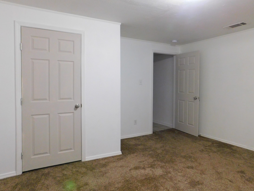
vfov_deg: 54.8
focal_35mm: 25
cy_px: 89
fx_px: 183
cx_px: 136
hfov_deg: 69.3
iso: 400
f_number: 3
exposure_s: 1/15
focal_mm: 4
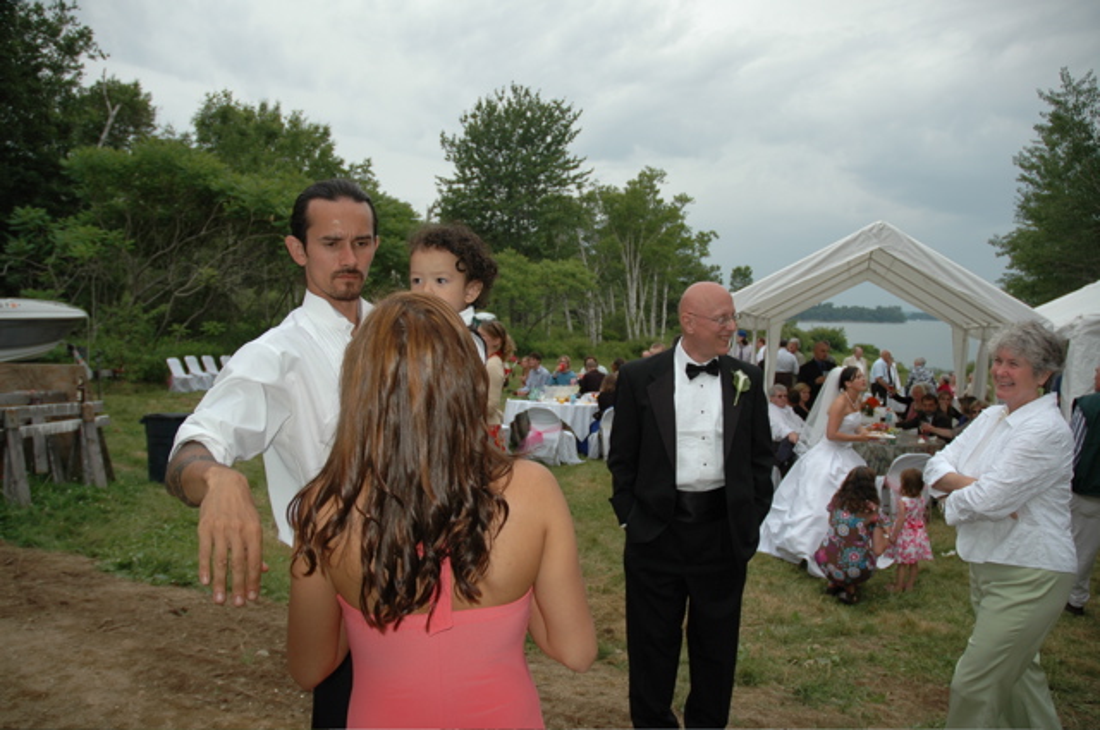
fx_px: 824
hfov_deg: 67.4
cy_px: 365
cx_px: 550
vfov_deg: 47.8
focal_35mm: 27
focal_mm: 18
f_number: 3.5
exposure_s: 1/400
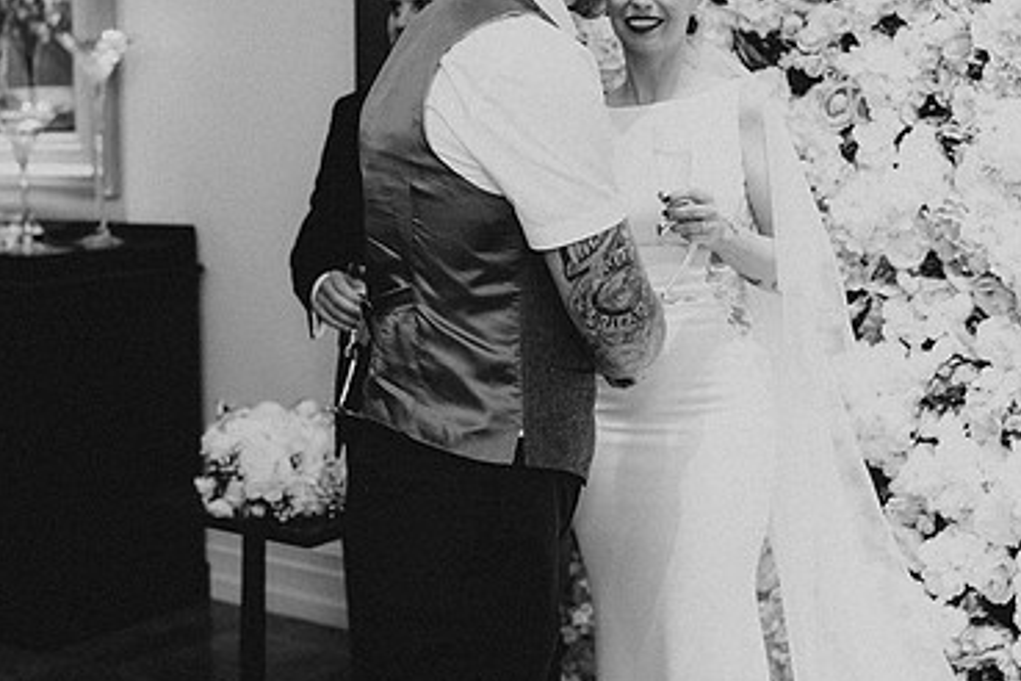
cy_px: 212
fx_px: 1560
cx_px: 551
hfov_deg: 36.2
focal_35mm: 55
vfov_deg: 24.5
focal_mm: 35
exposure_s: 1/200
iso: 640
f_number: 2.2
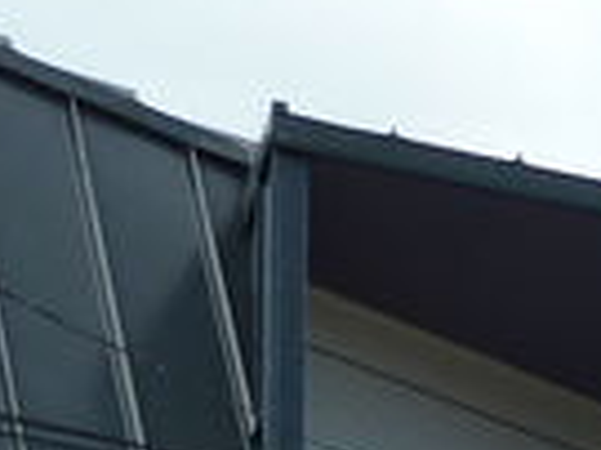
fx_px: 3851
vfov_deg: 5.9
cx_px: 1540
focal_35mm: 222
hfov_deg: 8.1
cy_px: 1608
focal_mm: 5
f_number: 4
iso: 80
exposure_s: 1/500
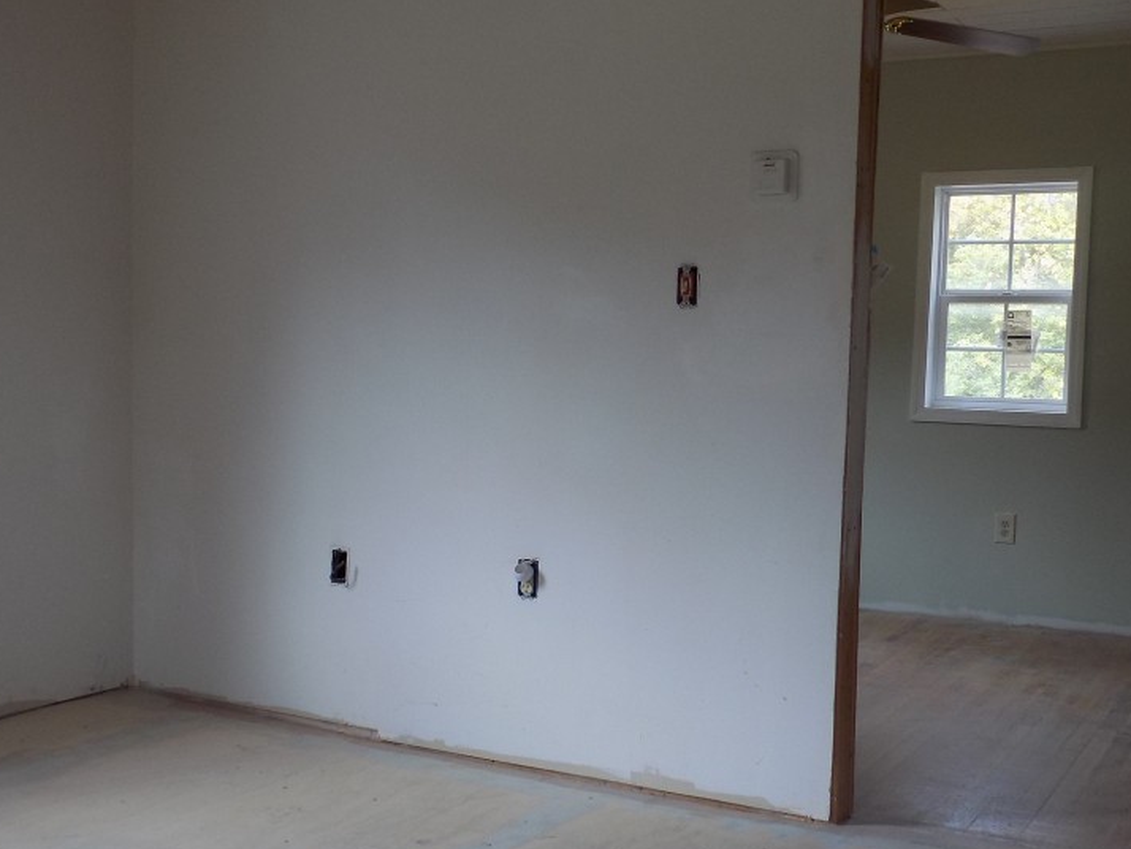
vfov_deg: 33.6
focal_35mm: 43
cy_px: 466
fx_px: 1405
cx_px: 483
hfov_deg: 43.7
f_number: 3.3
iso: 80
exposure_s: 1/40
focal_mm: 5.3
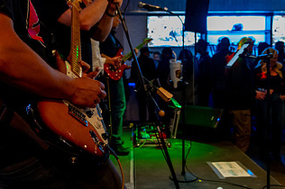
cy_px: 79
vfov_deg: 29.8
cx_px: 141
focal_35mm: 45
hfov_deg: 43.6
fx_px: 356
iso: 6400
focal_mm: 24
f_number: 4
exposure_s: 1/50
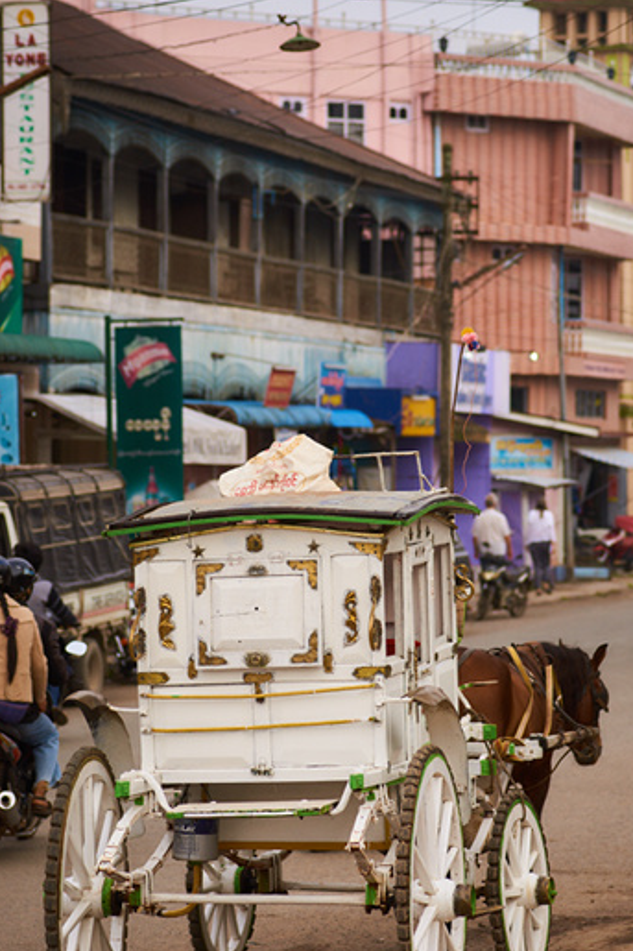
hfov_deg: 10.1
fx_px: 3589
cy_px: 491
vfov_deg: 15.1
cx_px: 392
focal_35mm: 136
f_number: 4
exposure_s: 1/1000
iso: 200
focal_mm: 100
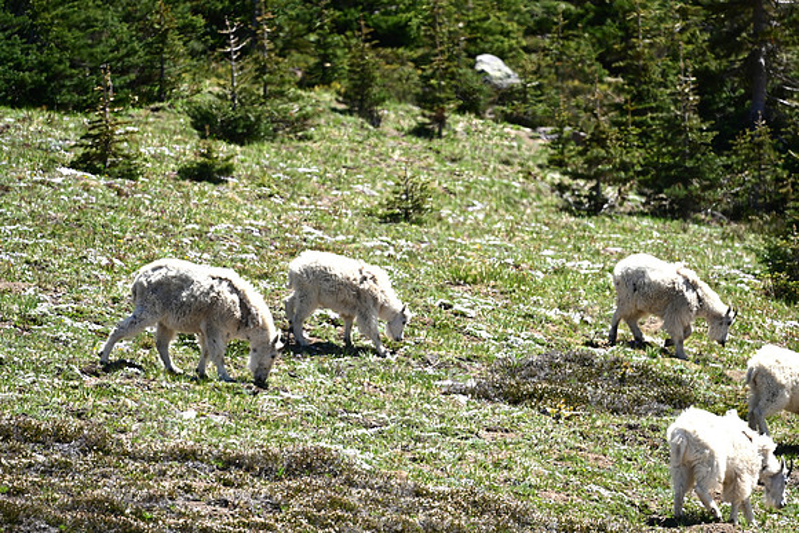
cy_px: 266
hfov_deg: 3.4
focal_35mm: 600
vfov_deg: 2.3
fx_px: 13319
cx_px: 400
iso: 400
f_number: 6.3
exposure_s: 1/1000
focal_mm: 600
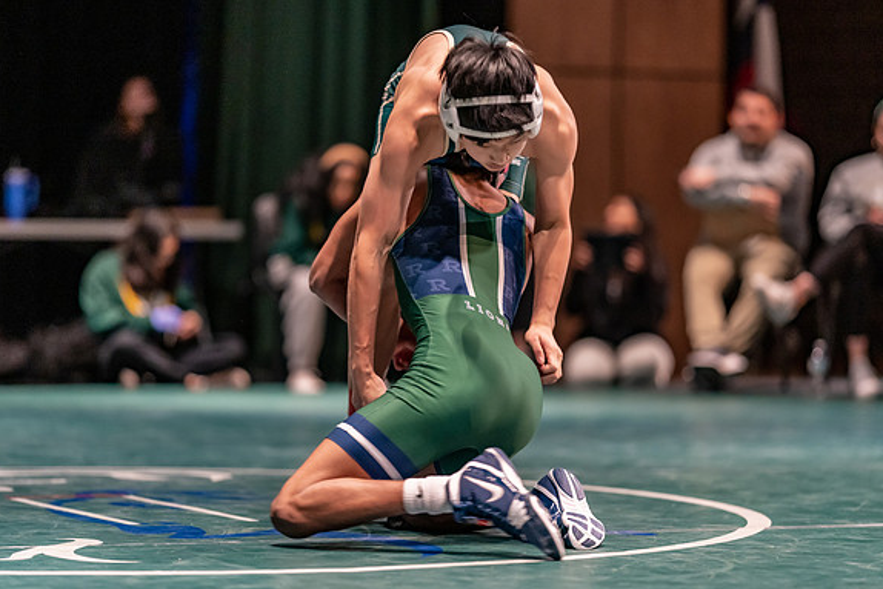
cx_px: 443
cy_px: 306
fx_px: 3582
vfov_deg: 9.4
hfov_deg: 14.1
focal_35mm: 146
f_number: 1.8
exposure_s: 1/400
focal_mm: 135
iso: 2500
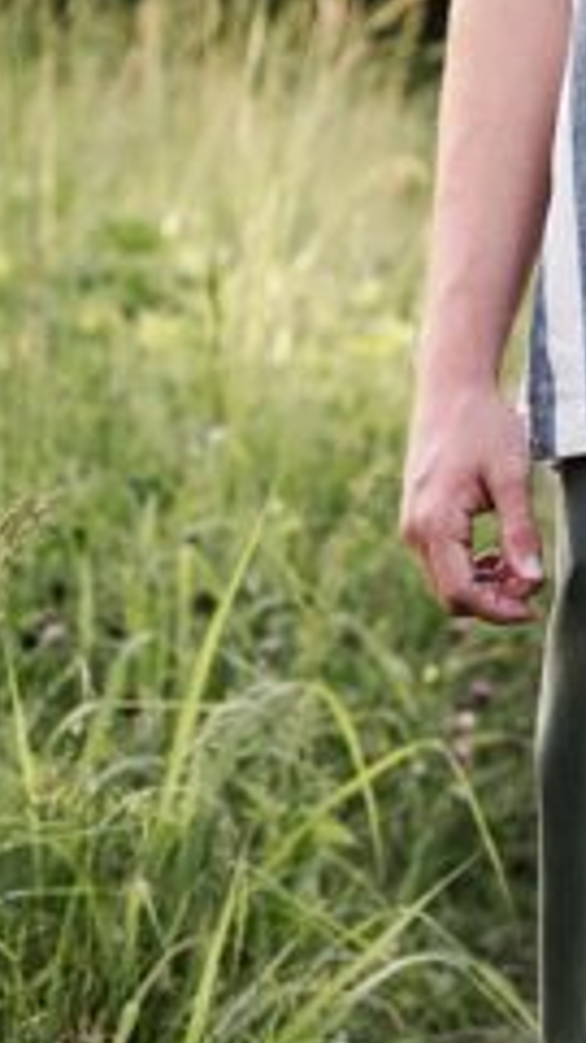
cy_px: 56
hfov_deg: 3.6
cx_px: 983
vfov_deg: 6.4
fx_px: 9254
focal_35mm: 335
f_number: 4
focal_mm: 75
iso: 400
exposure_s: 1/320
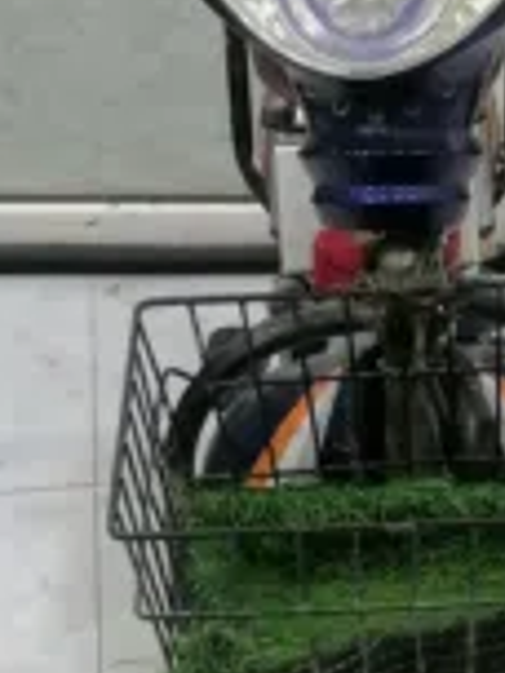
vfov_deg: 16.7
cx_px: 377
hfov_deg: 12.7
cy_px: 602
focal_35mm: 116
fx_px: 2256
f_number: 1.8
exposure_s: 1/33.3
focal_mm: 3.96
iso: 125
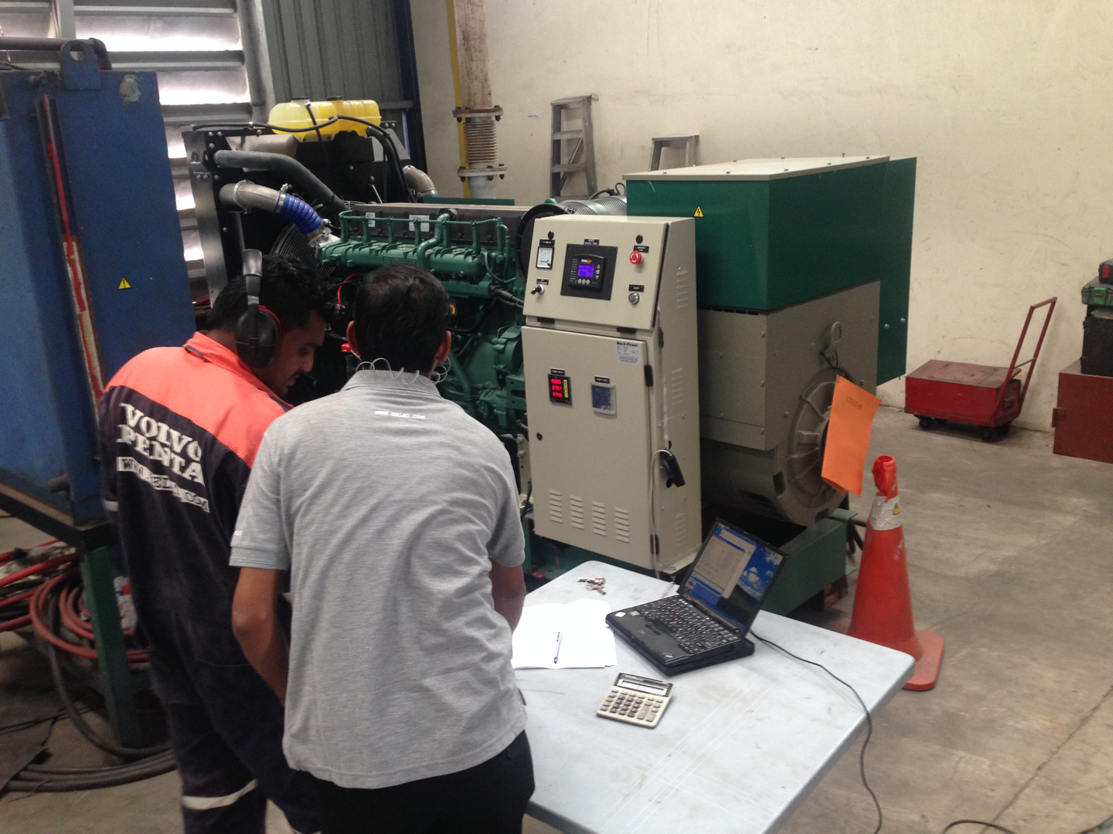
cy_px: 417
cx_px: 556
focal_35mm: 33
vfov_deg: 42.9
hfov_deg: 55.4
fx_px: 1061
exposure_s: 1/20
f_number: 2.4
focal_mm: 4.12
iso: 100
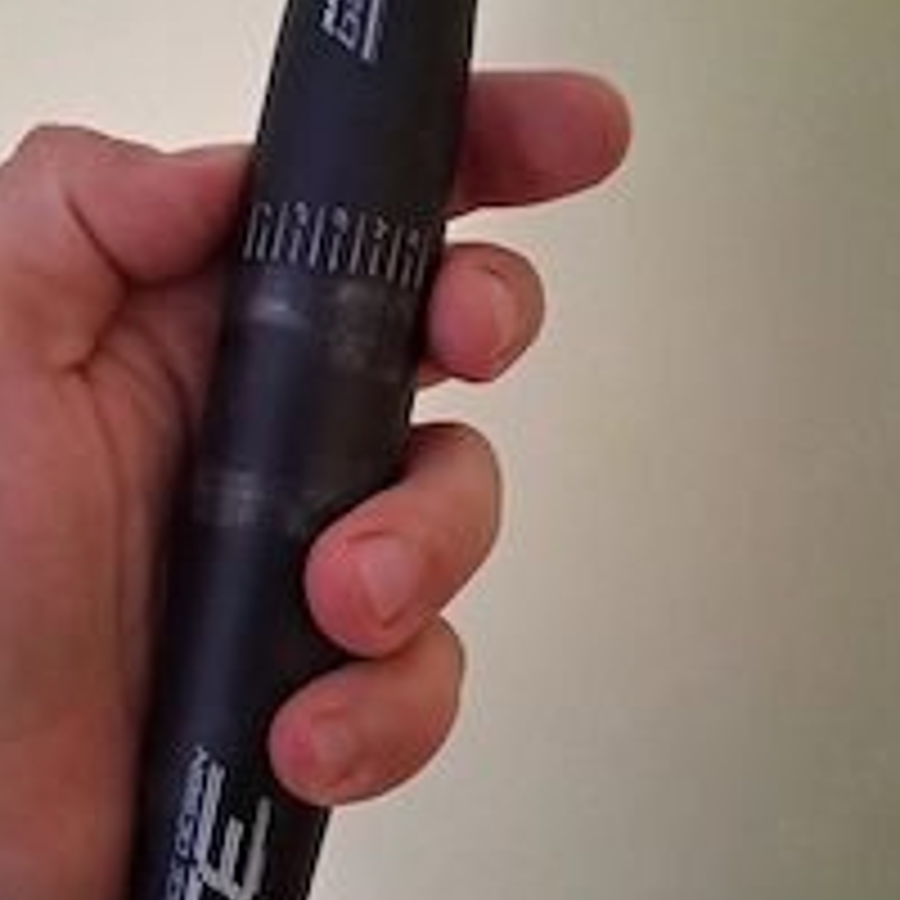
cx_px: 302
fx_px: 1353
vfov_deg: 36.8
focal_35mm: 46
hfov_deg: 36.4
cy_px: 454
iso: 500
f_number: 1.8
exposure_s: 1/25
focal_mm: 3.98
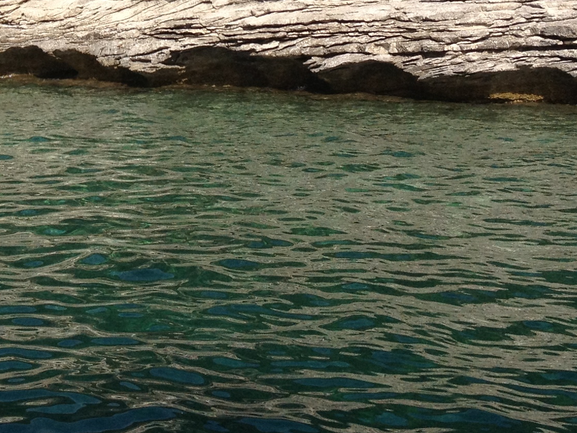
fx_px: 1700
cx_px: 67
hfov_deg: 19.0
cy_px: -189
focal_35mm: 102
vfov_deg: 13.7
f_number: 2.4
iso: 64
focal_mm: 4.28
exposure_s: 1/2404
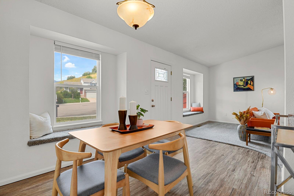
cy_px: 98
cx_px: 147
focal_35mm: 17
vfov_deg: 70.4
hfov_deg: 93.3
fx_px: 139
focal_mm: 17
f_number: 8
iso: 250
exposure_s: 1/1.25
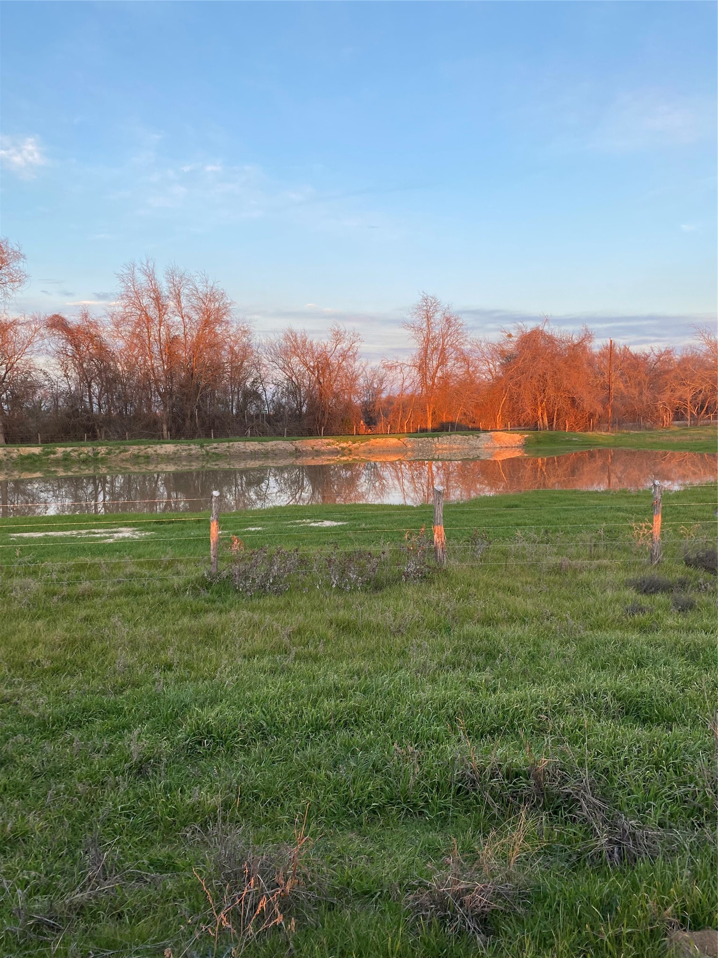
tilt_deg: -4.2
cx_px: 359
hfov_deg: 53.1
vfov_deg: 67.3
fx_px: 719
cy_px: 479
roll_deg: +0.7
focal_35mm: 26
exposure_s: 1/122
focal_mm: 4.25
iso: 40
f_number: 1.8
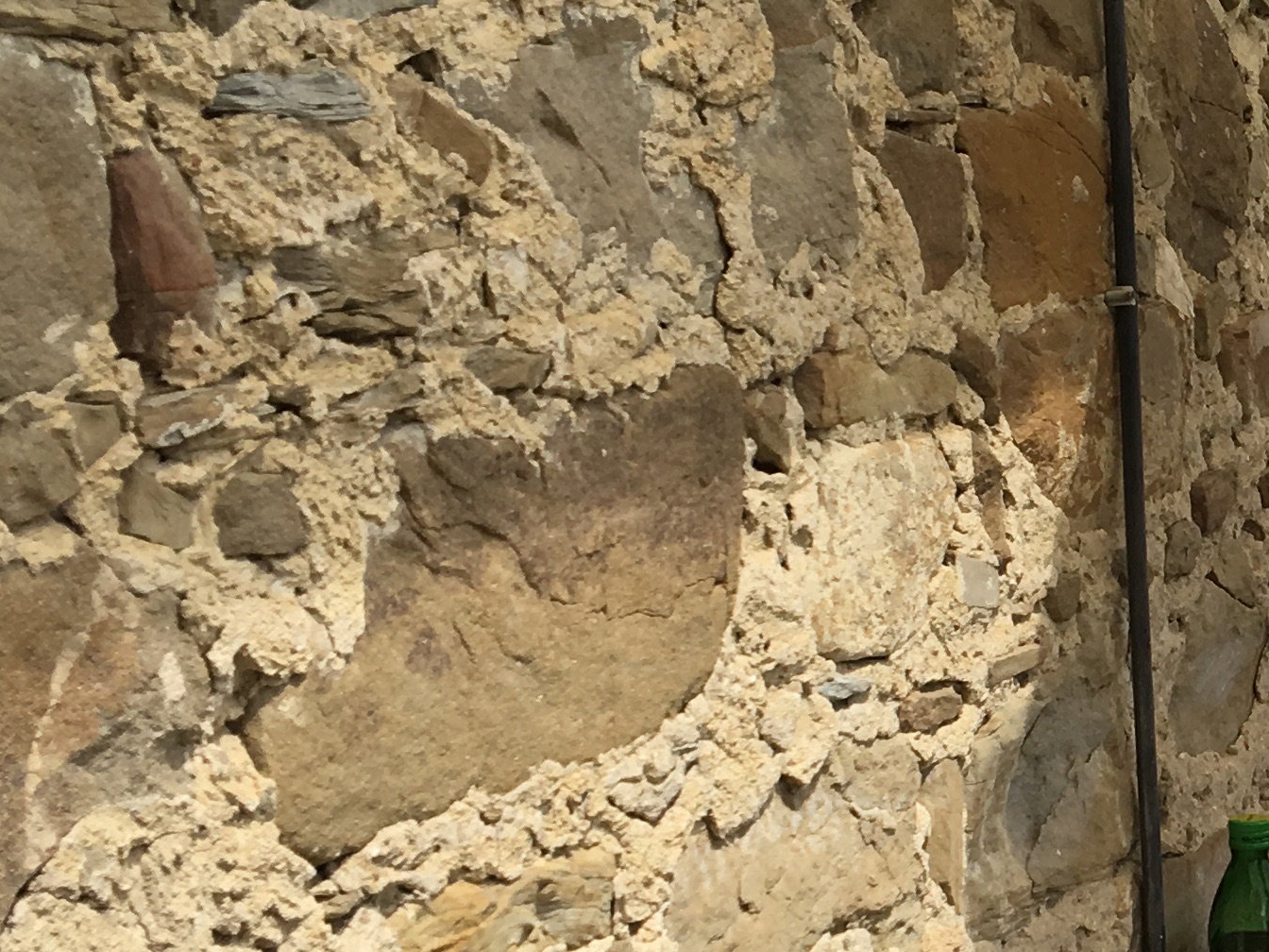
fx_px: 3189
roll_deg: +0.8
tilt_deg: -10.3
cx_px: 1495
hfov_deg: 21.1
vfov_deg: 16.9
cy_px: 743
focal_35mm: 87
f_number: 2.2
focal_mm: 4.15
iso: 25
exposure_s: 1/1099
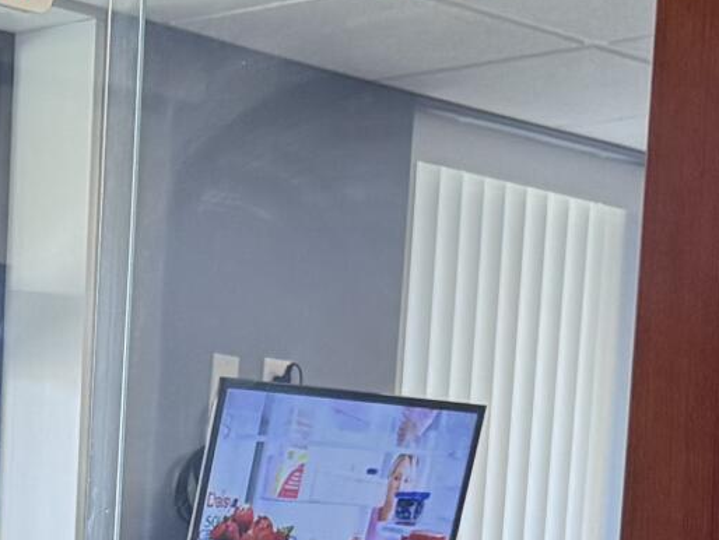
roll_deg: -1.4
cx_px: -357
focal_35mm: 140
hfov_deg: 13.3
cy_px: 1263
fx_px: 2909
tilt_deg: -9.6
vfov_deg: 9.5
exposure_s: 1/120
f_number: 1.78
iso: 200
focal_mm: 6.76
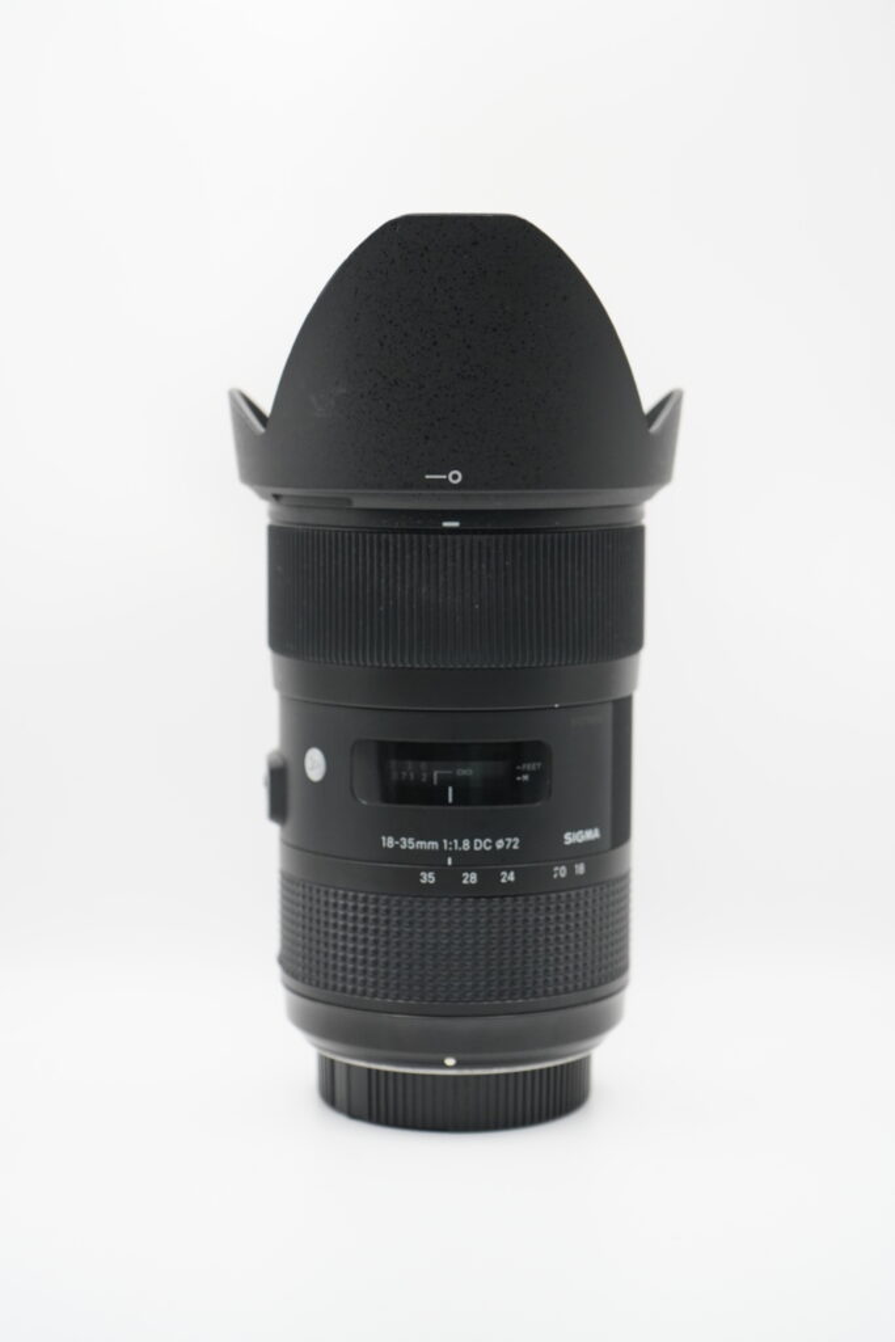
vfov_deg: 31.4
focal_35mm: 64
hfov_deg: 21.2
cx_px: 448
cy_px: 671
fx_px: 2386
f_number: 6.3
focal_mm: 64
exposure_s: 1/200
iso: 2000
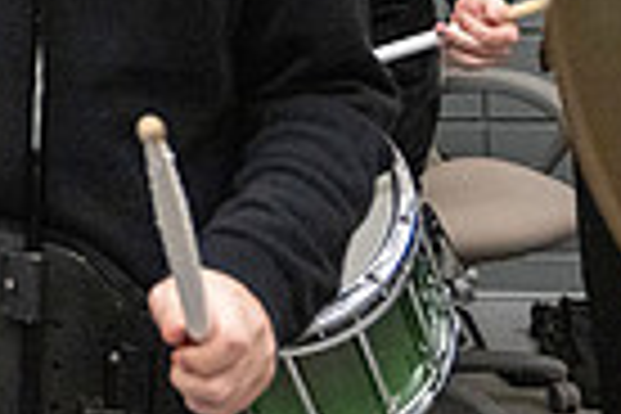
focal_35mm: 101
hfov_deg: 18.5
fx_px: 1742
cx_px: -238
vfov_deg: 12.4
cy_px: -317
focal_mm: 24
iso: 10000
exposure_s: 1/500
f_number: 4
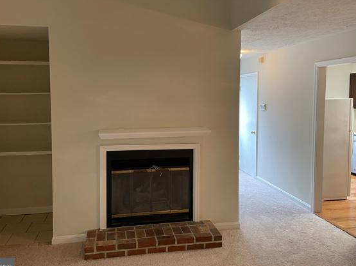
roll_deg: +0.2
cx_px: 170
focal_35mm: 30
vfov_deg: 46.7
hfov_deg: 59.9
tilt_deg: -4.4
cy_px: 121
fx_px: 308
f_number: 1.6
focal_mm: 4.2
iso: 250
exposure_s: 1/60
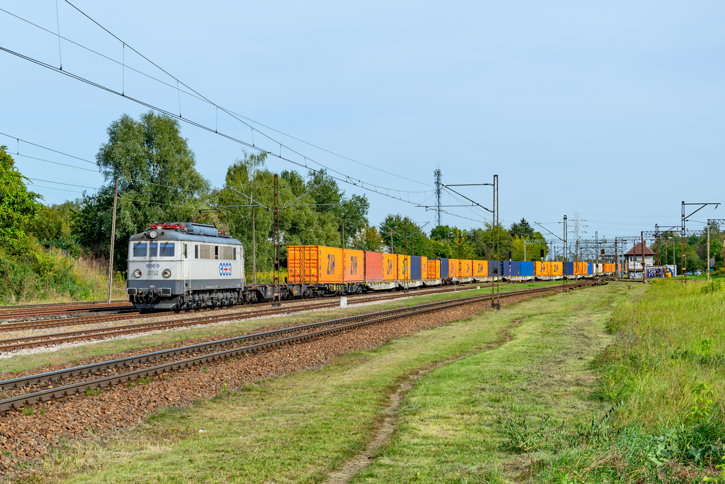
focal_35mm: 68
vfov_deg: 20.2
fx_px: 1359
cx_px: 362
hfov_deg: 29.9
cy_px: 242
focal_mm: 45
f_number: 9
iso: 125
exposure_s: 1/400
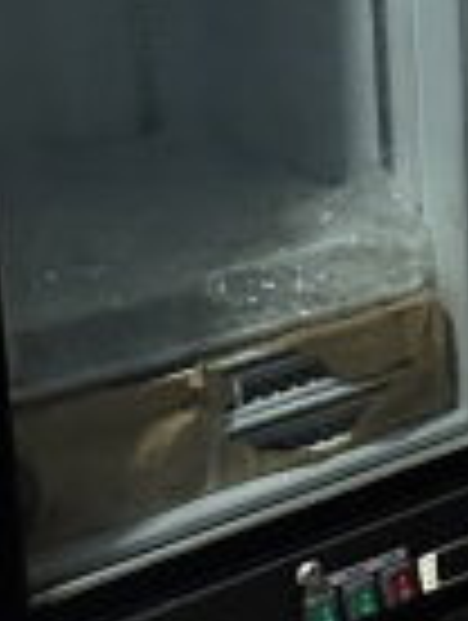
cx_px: 1364
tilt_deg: -13.0
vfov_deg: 13.7
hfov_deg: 8.8
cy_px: -65
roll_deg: -2.9
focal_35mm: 141
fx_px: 2534
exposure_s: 1/60
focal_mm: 6.86
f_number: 1.78
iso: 800
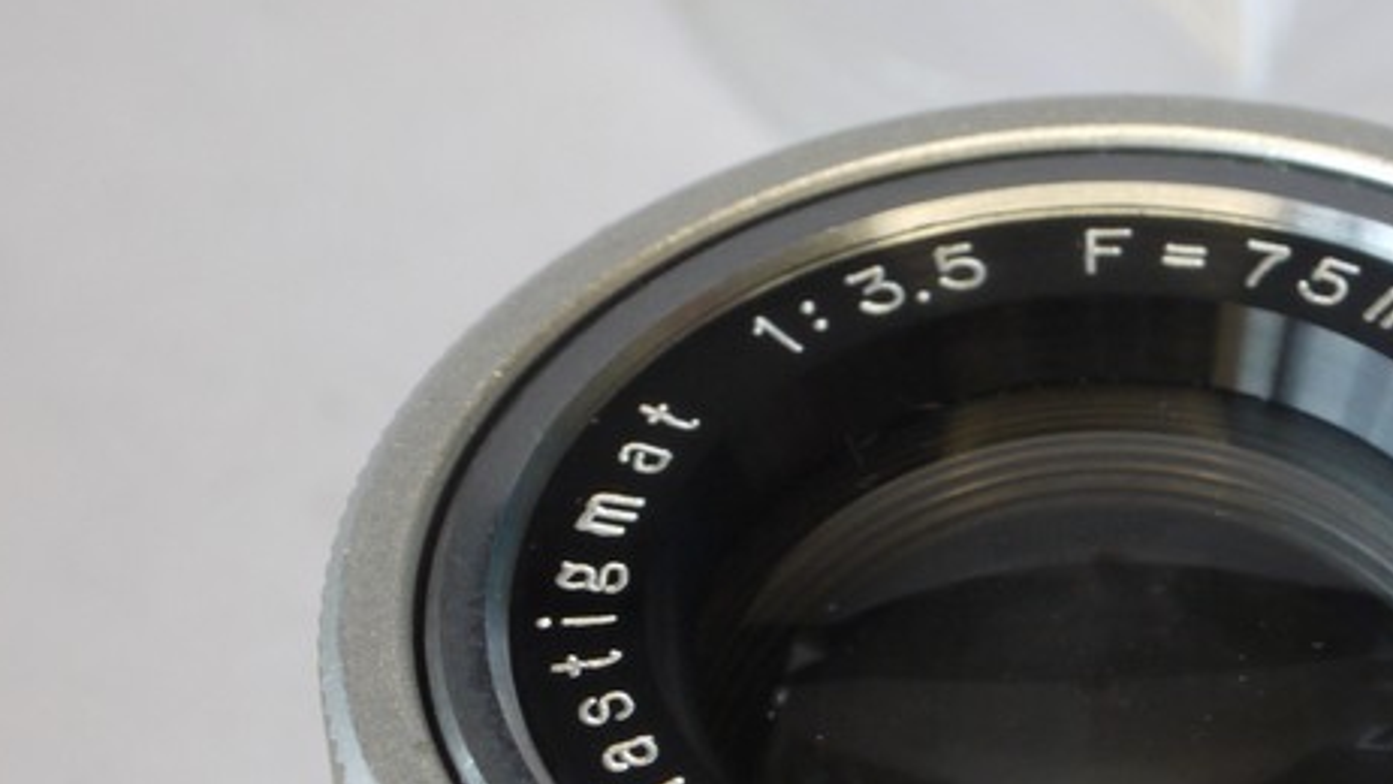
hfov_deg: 10.8
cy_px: 600
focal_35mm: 198
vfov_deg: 6.1
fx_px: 7314
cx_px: 1287
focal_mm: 35
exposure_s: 1/15
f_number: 9
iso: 400
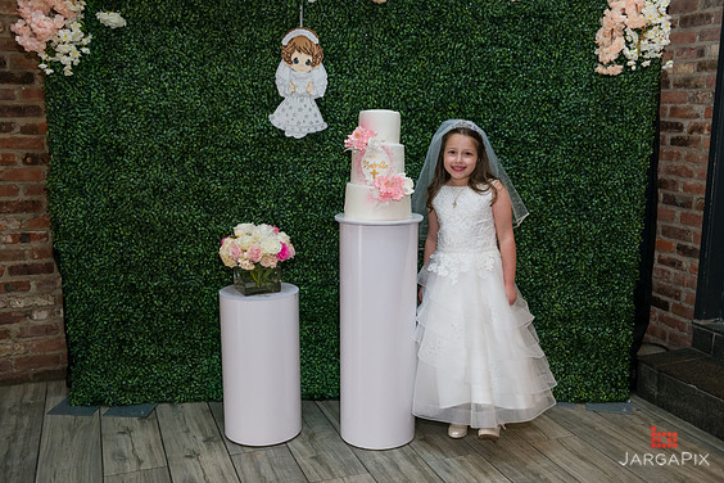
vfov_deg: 36.9
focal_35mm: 36
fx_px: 724
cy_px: 245
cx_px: 370
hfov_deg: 53.1
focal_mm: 35
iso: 1600
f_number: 4
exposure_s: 1/125
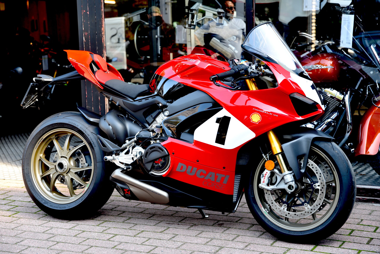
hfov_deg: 28.8
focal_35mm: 70
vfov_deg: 19.5
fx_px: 739
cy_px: 127
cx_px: 190
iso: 200
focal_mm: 70
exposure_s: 1/60
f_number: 4
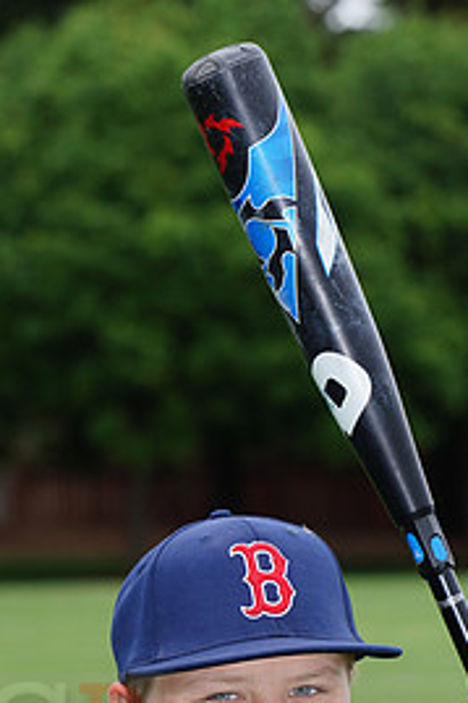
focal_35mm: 343
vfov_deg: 6.0
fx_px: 6697
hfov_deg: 4.0
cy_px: 708
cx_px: 354
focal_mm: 159
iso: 200
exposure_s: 1/200
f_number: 9
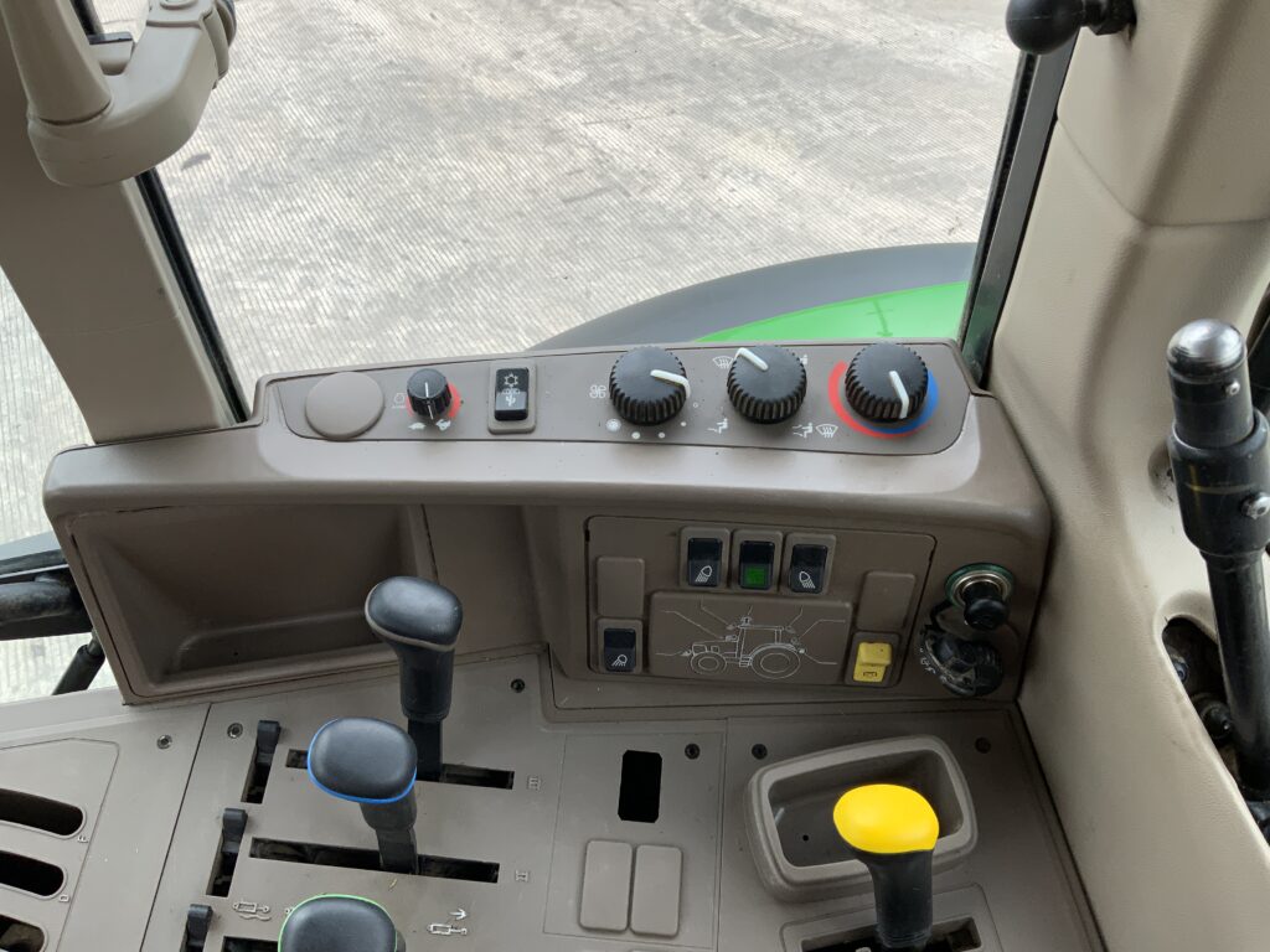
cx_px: 635
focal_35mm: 29
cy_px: 476
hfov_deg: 61.7
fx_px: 1064
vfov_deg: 48.2
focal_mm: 3
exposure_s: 1/344
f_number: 1.8
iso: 16
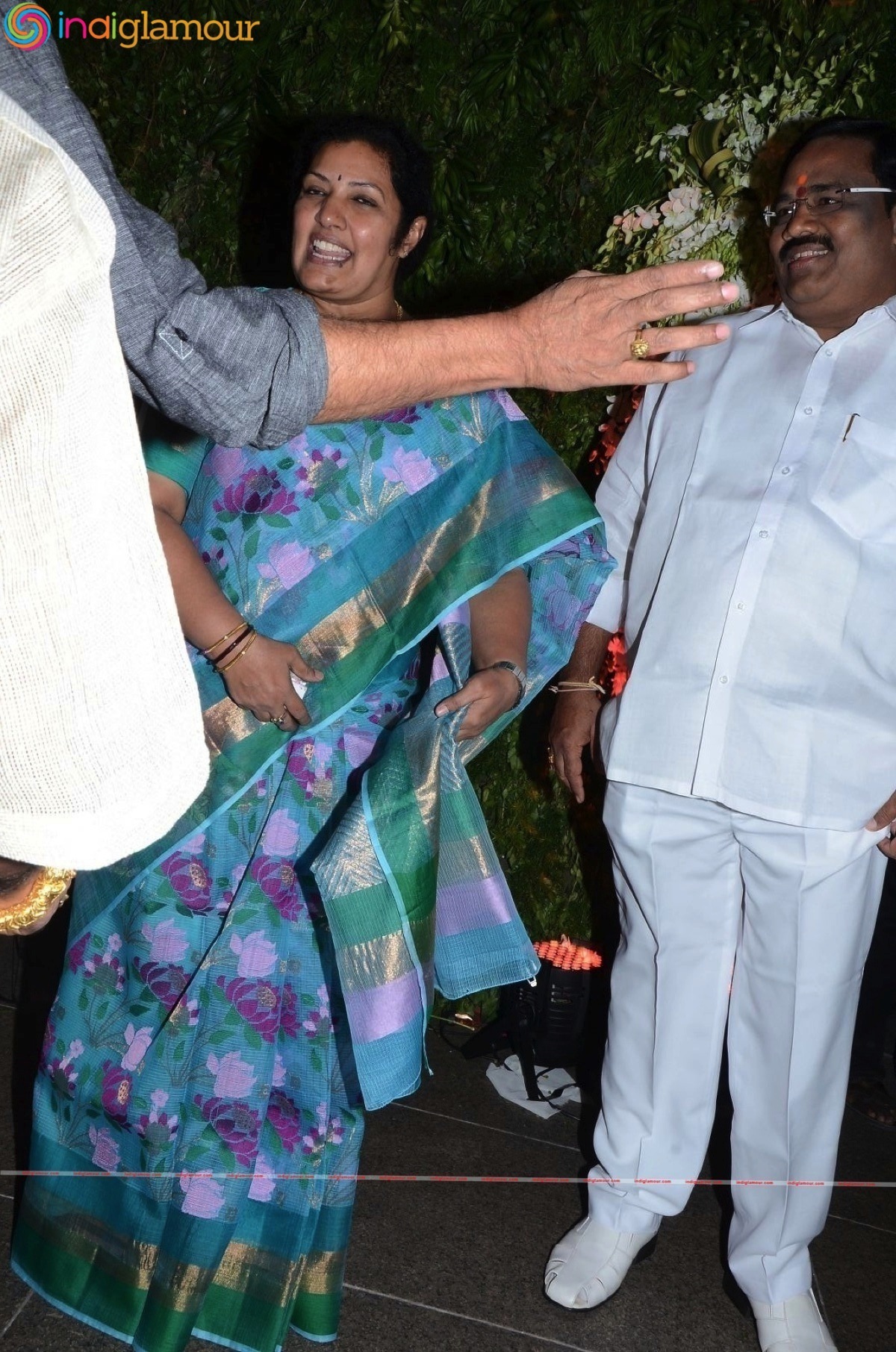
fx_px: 1406
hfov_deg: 35.4
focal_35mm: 38
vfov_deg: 51.4
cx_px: 448
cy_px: 676
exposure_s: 1/125
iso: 500
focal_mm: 25
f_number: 10
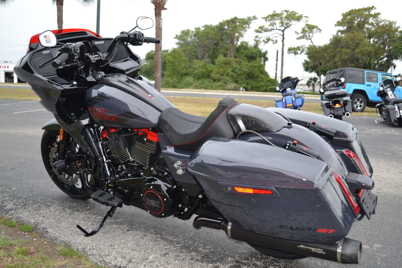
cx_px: 201
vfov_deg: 40.0
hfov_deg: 57.2
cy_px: 134
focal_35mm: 33
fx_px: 368
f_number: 4
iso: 110
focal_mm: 22
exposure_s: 1/125
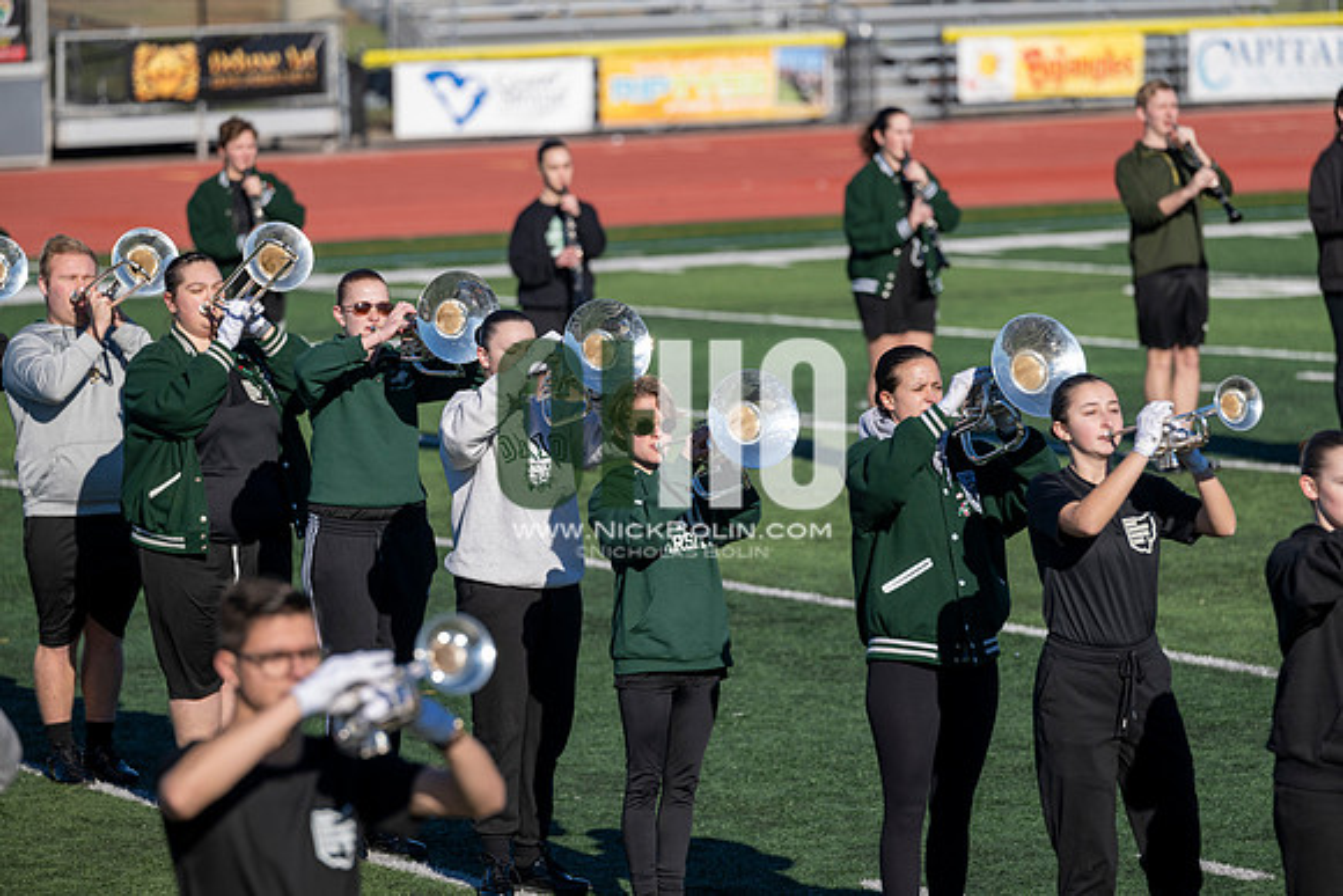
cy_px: 448
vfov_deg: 6.9
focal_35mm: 200
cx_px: 672
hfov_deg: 10.3
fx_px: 7463
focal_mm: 200
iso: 160
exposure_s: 1/2000
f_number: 4
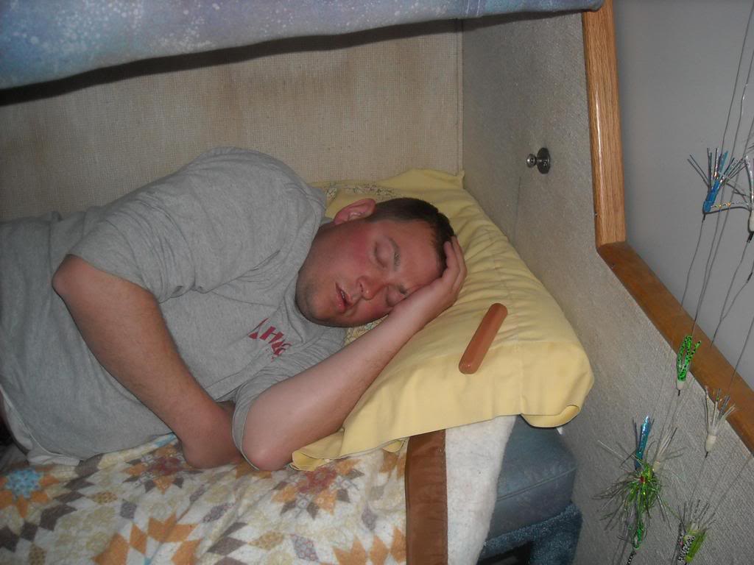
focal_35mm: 35
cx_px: 377
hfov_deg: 52.6
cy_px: 282
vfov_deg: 40.7
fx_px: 762
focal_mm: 5.7
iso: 200
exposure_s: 1/60
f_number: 2.8
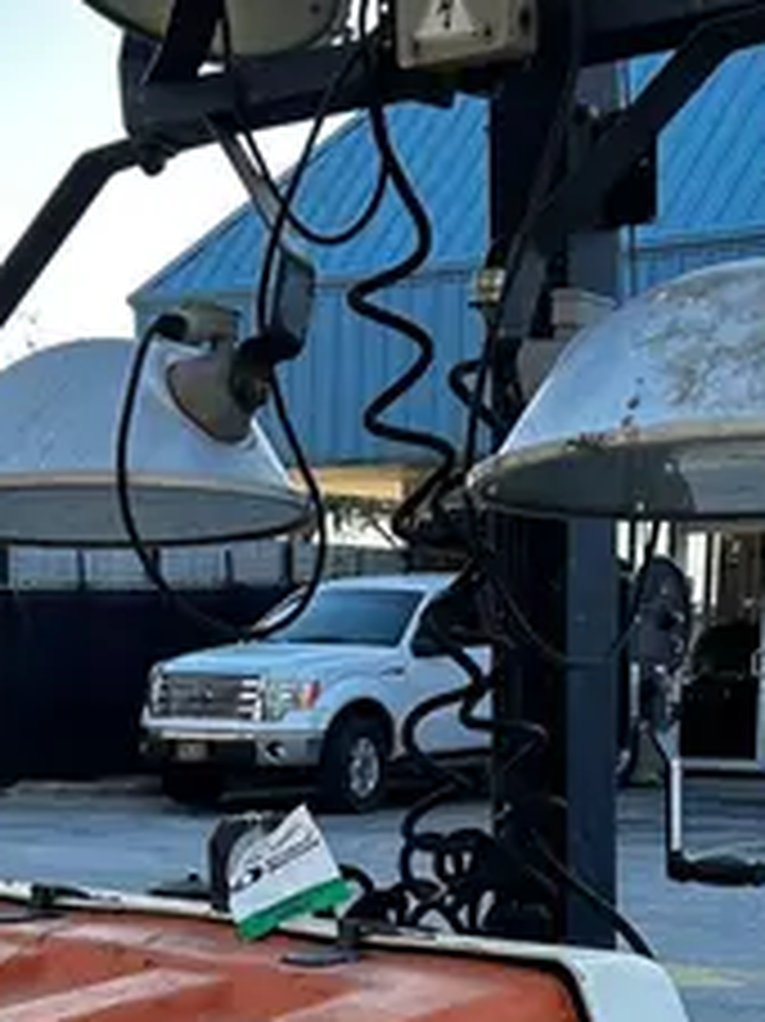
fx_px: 2477
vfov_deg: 22.2
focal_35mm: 84
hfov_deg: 17.5
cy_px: 1074
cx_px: 266
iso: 50
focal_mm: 5.7
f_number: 1.5
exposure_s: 1/486
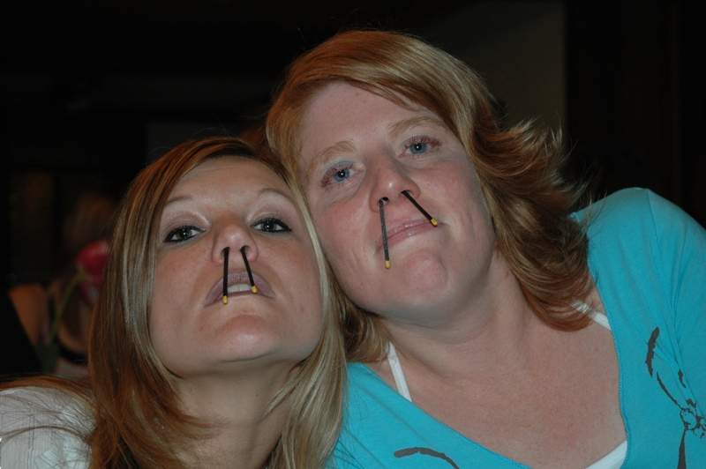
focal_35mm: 72
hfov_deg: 28.1
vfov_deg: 18.9
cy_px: 234
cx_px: 353
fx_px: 1411
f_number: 4.5
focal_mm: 48
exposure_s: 1/60
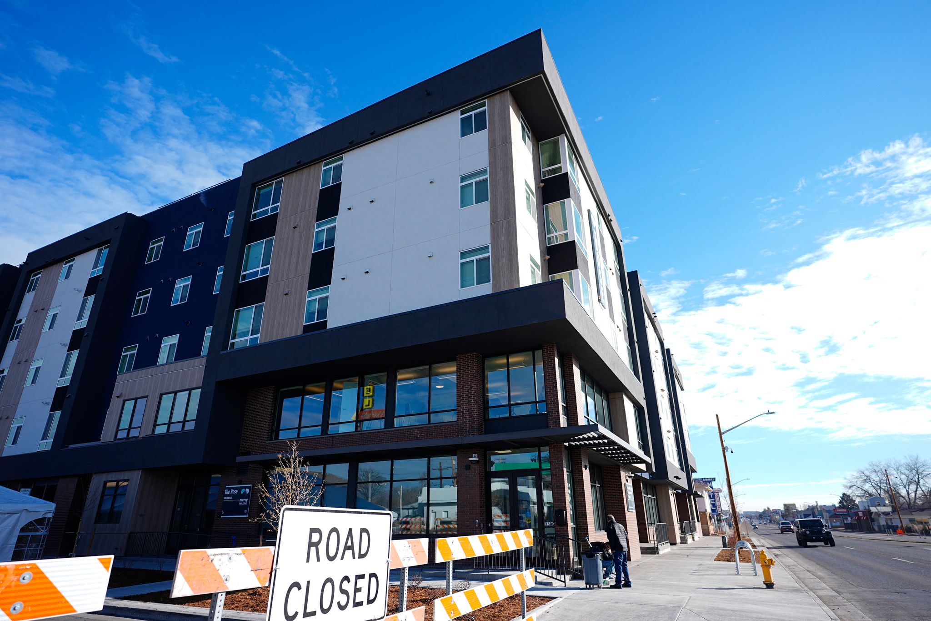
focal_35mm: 19
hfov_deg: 86.9
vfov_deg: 64.5
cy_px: 310
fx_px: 491
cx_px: 466
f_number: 3.5
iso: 200
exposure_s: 1/1600
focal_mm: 19
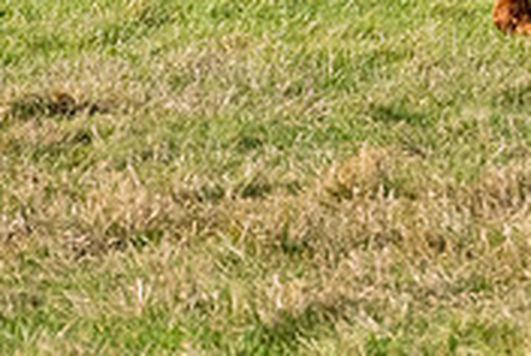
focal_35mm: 664
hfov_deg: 3.1
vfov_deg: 2.1
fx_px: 9810
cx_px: 942
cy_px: -372
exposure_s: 1/6400
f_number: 4
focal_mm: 98
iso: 800
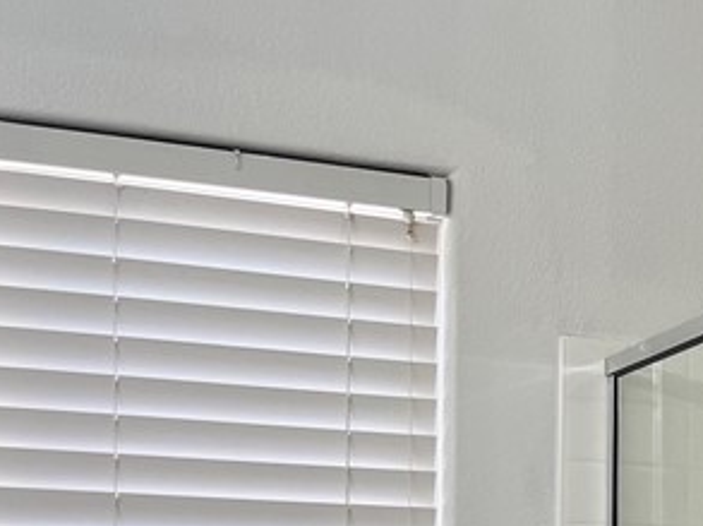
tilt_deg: -1.4
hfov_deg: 18.5
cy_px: 685
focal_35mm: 91
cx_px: 1123
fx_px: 1846
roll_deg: -0.7
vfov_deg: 15.4
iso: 40
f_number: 1.6
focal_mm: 5.1
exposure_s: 1/120
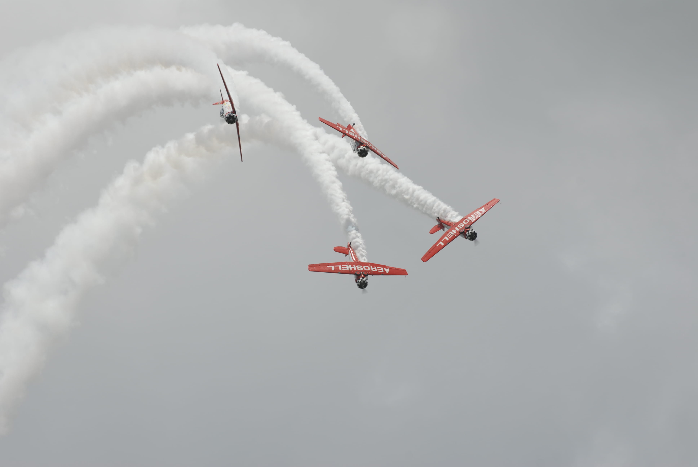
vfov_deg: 4.6
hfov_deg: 6.9
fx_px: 5824
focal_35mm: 300
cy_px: 234
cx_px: 349
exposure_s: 1/350
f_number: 10
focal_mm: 200
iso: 100
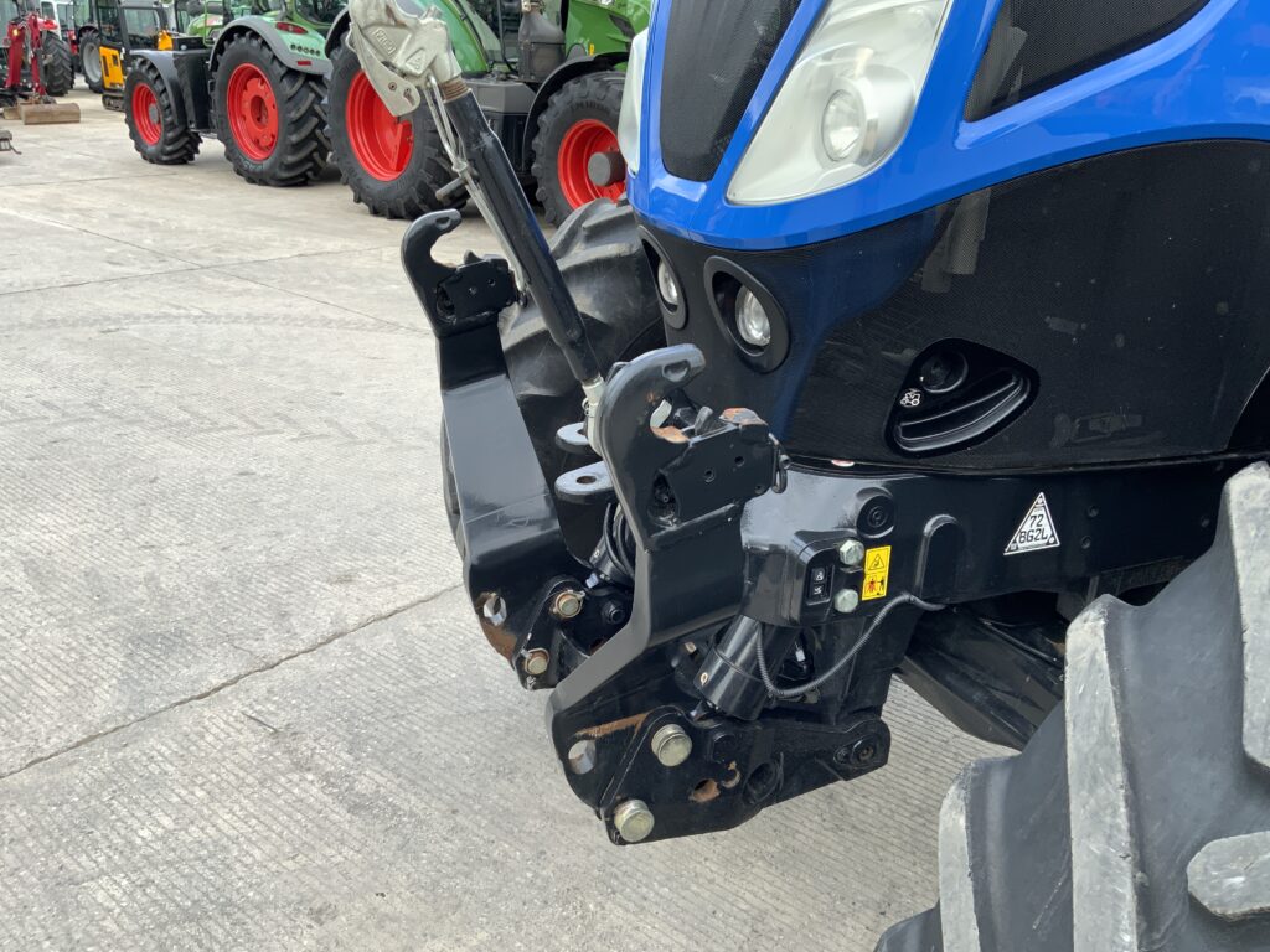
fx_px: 1064
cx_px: 635
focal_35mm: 29
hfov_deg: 61.7
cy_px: 476
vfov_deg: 48.2
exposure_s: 1/129
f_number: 1.8
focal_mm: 3
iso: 16
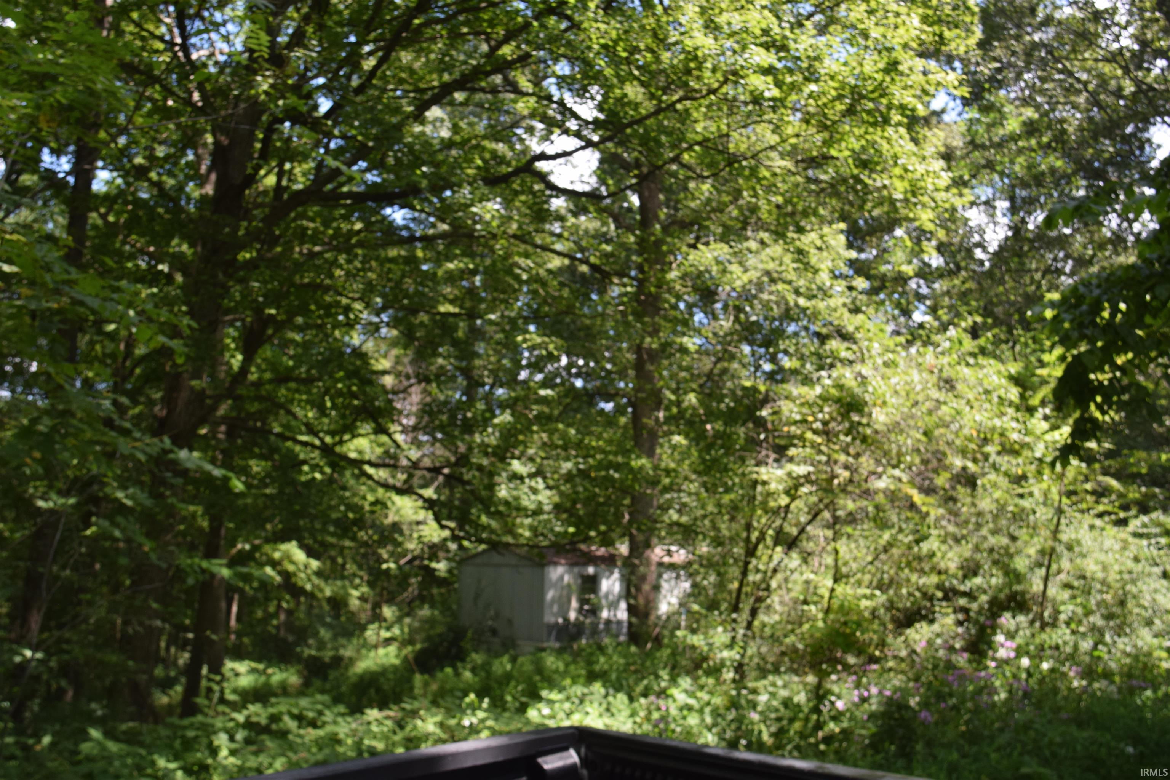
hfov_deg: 61.9
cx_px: 585
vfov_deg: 43.6
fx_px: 975
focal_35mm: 30
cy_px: 390
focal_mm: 20
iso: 400
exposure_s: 1/250
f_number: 8
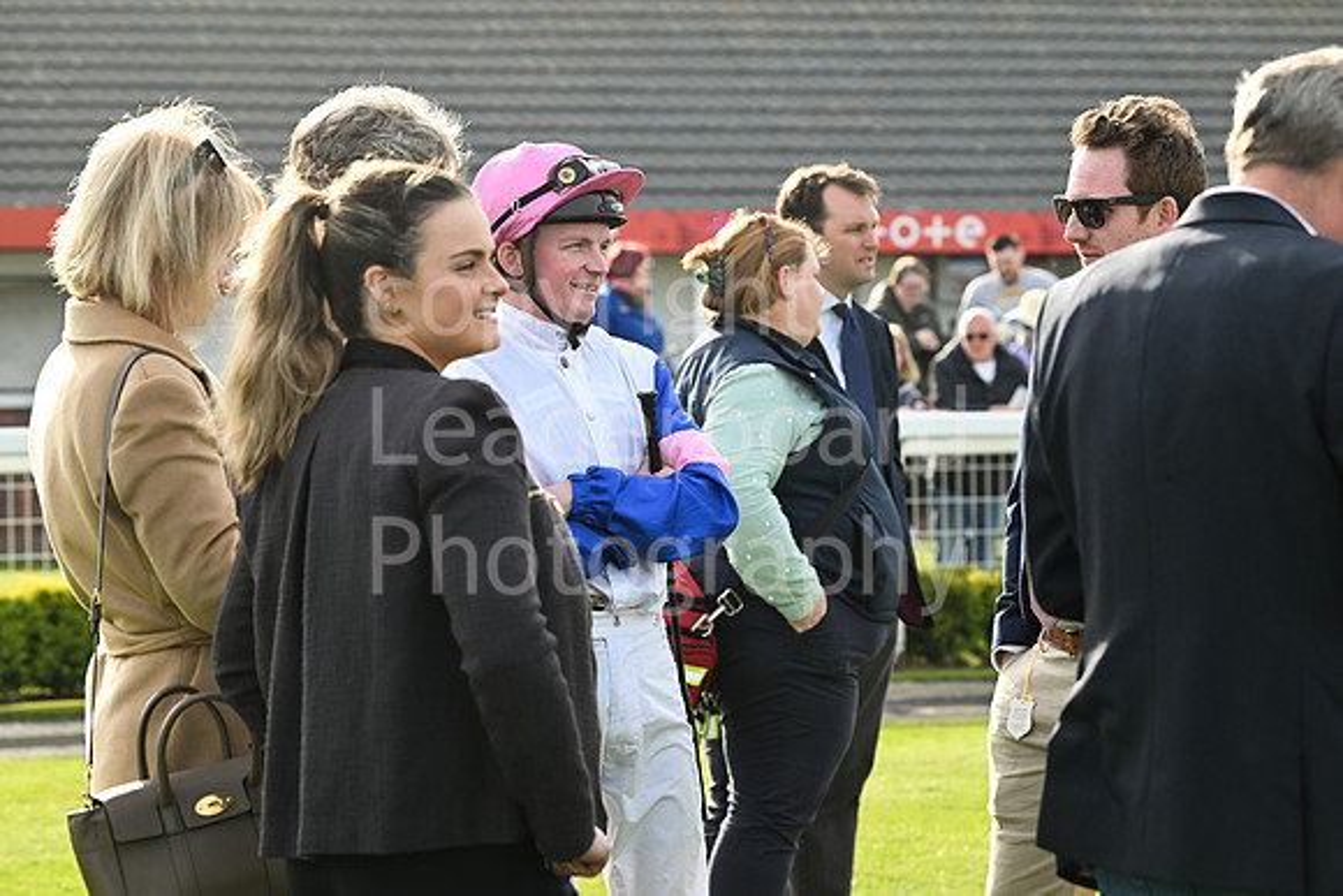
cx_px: 672
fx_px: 4478
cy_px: 448
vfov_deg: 11.4
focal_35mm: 120
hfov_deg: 17.1
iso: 800
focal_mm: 120
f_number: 6.3
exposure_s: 1/1000
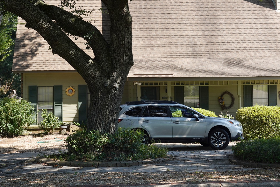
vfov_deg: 18.9
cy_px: 59
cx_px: 165
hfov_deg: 28.0
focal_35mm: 72
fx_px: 560
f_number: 9
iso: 400
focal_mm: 49
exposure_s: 1/100
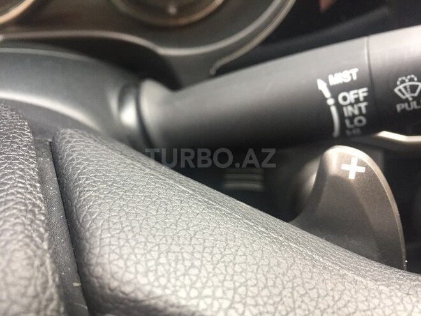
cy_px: 158
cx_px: 210
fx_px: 353
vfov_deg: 48.2
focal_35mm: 29
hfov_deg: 61.7
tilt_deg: -48.8
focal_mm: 4.15
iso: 64
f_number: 2.2
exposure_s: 1/33
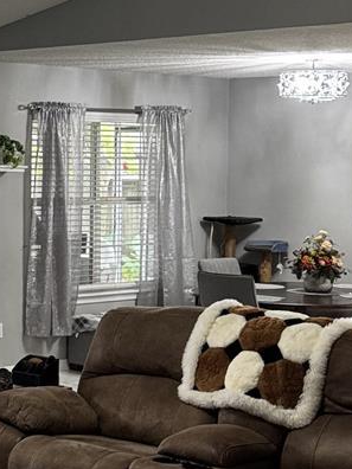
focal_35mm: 93
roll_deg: -1.2
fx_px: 1261
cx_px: -124
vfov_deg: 21.1
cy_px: 188
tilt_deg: -1.2
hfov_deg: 15.1
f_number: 1.78
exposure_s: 1/60
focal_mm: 6.76
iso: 250
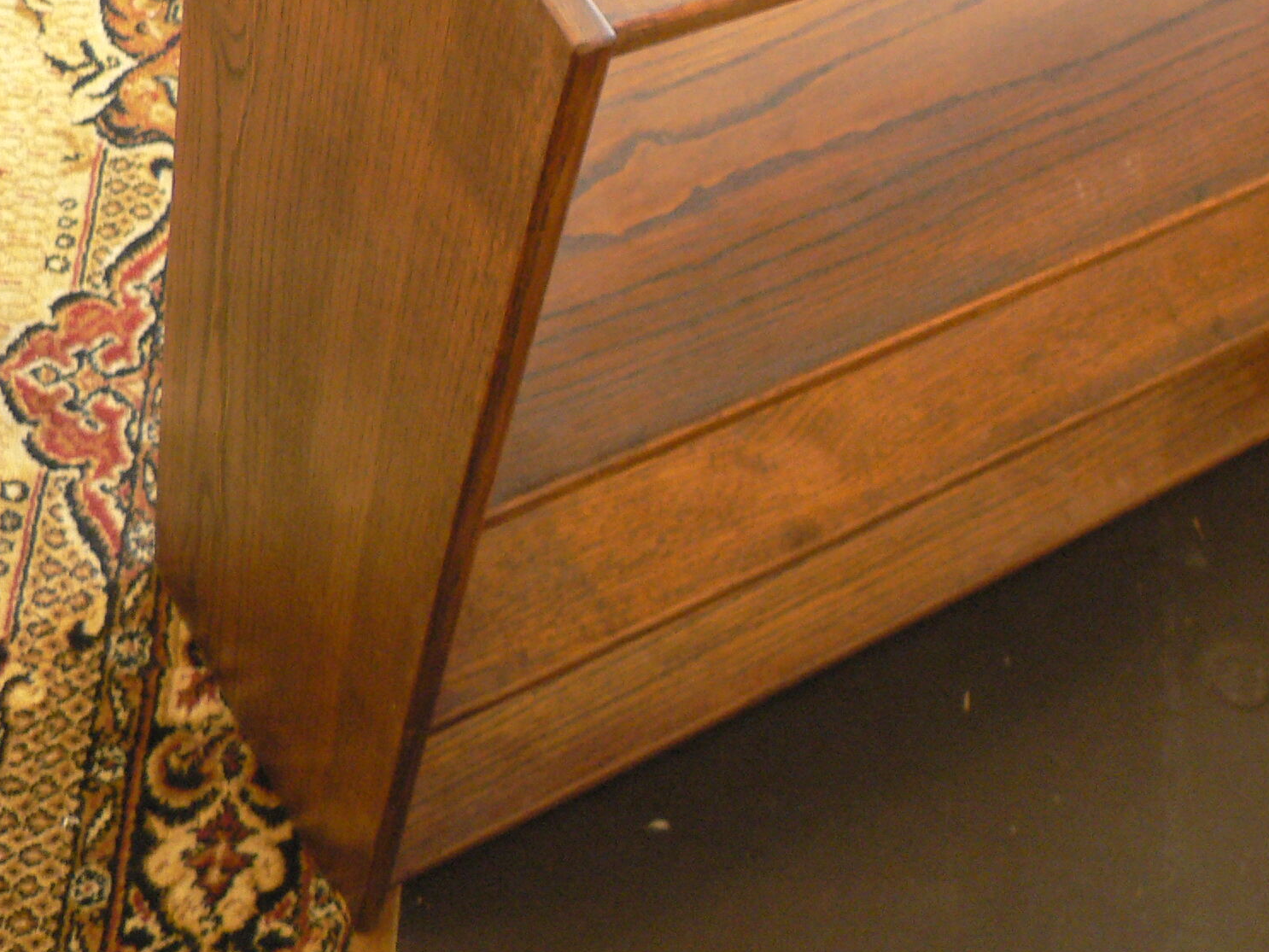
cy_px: 217
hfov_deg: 30.1
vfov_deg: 23.4
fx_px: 2273
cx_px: 1086
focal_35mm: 62
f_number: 2.8
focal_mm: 6
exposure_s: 1/13
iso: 200
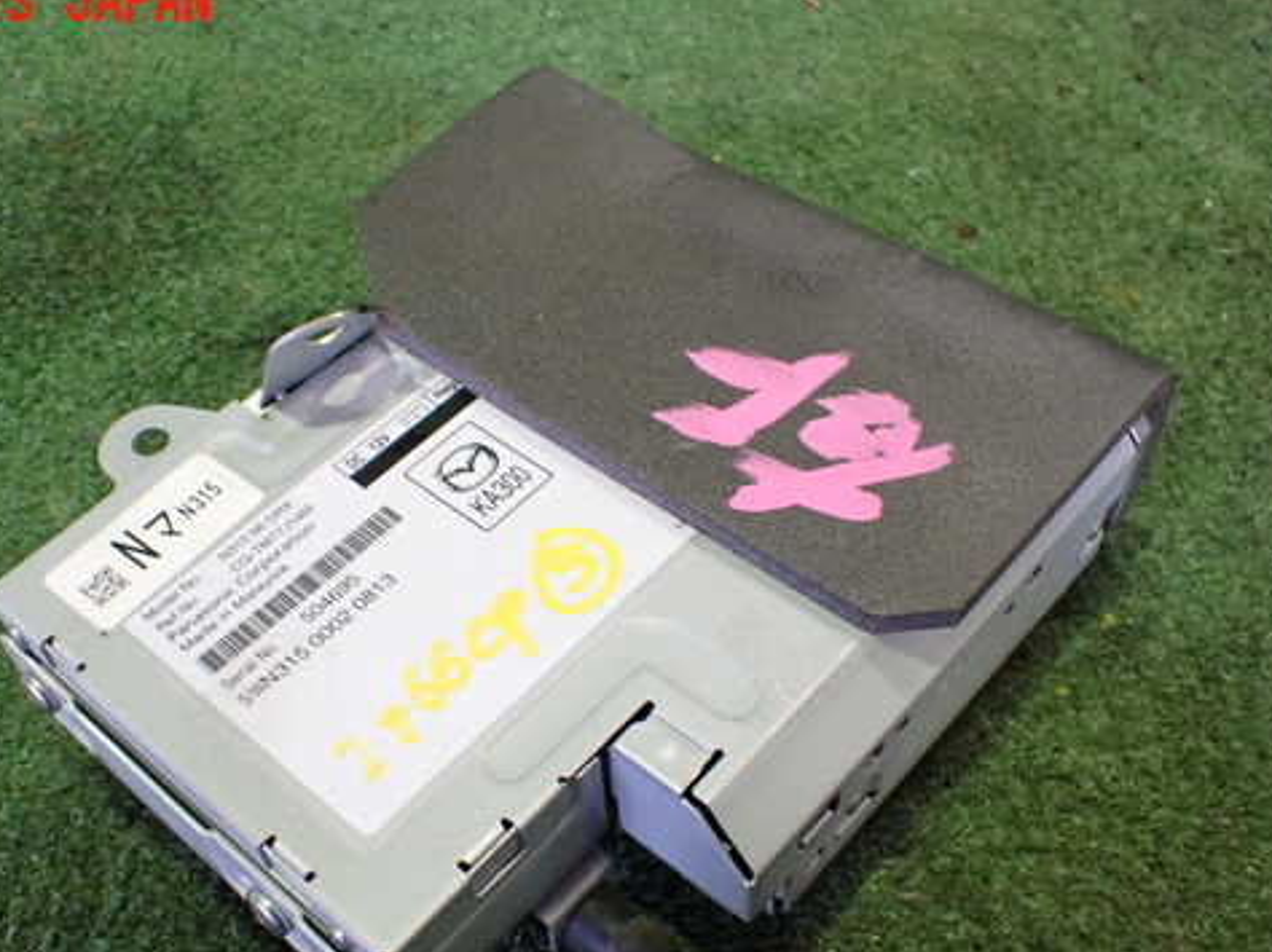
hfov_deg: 48.8
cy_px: 574
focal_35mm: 38
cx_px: 529
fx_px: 1396
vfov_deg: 37.5
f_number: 2.3
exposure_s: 1/60
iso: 800
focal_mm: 5.4
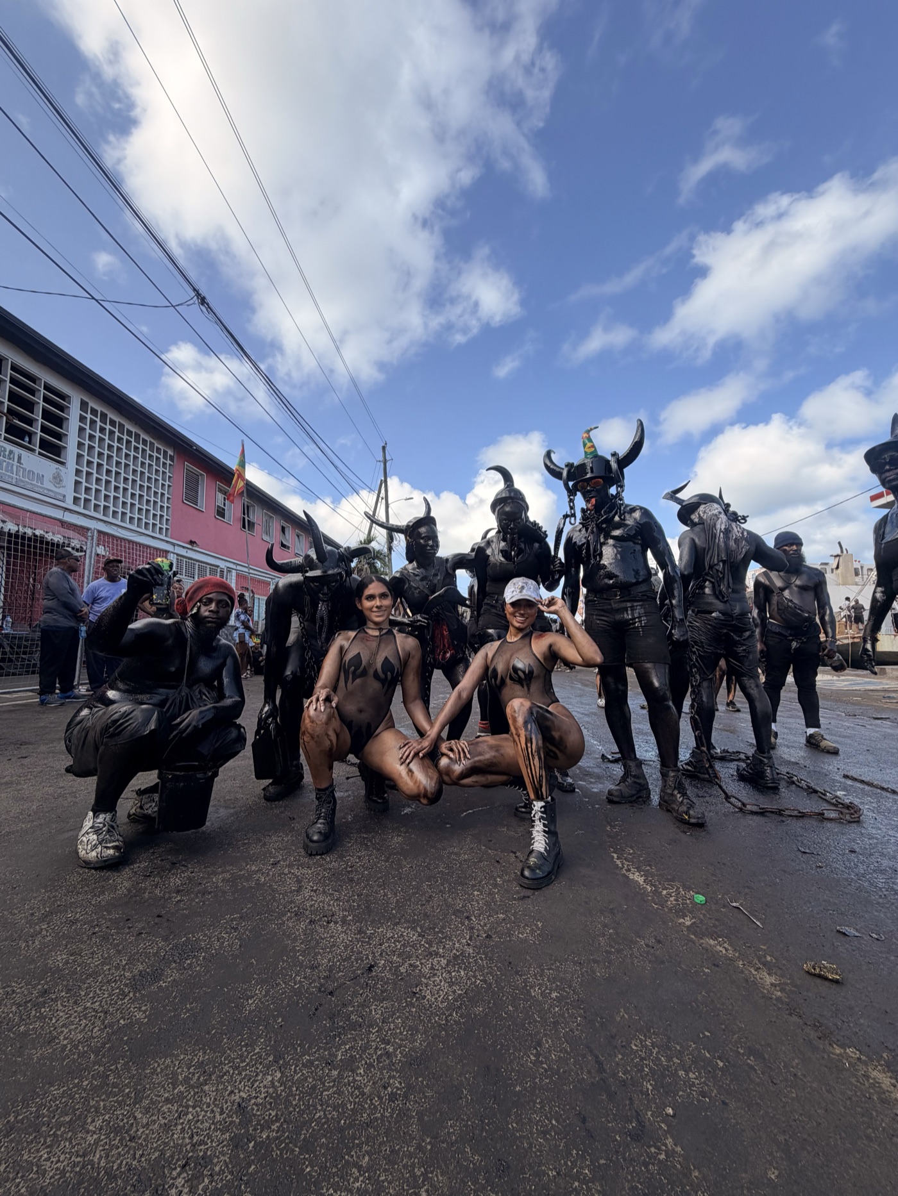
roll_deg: -1.5
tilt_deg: +2.5
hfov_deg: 85.7
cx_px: 449
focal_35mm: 14
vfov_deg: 102.1
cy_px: 598
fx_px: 484
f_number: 2.2
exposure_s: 1/770
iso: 32
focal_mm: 2.22
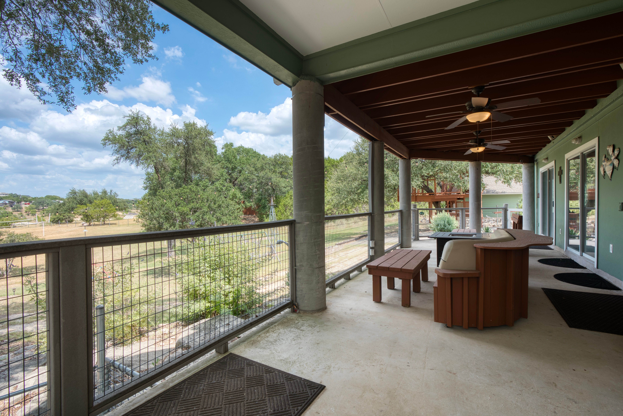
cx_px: 312
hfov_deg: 96.7
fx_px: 277
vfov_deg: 73.8
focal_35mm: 16
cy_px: 208
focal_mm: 16
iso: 100
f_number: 11
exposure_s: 1/8
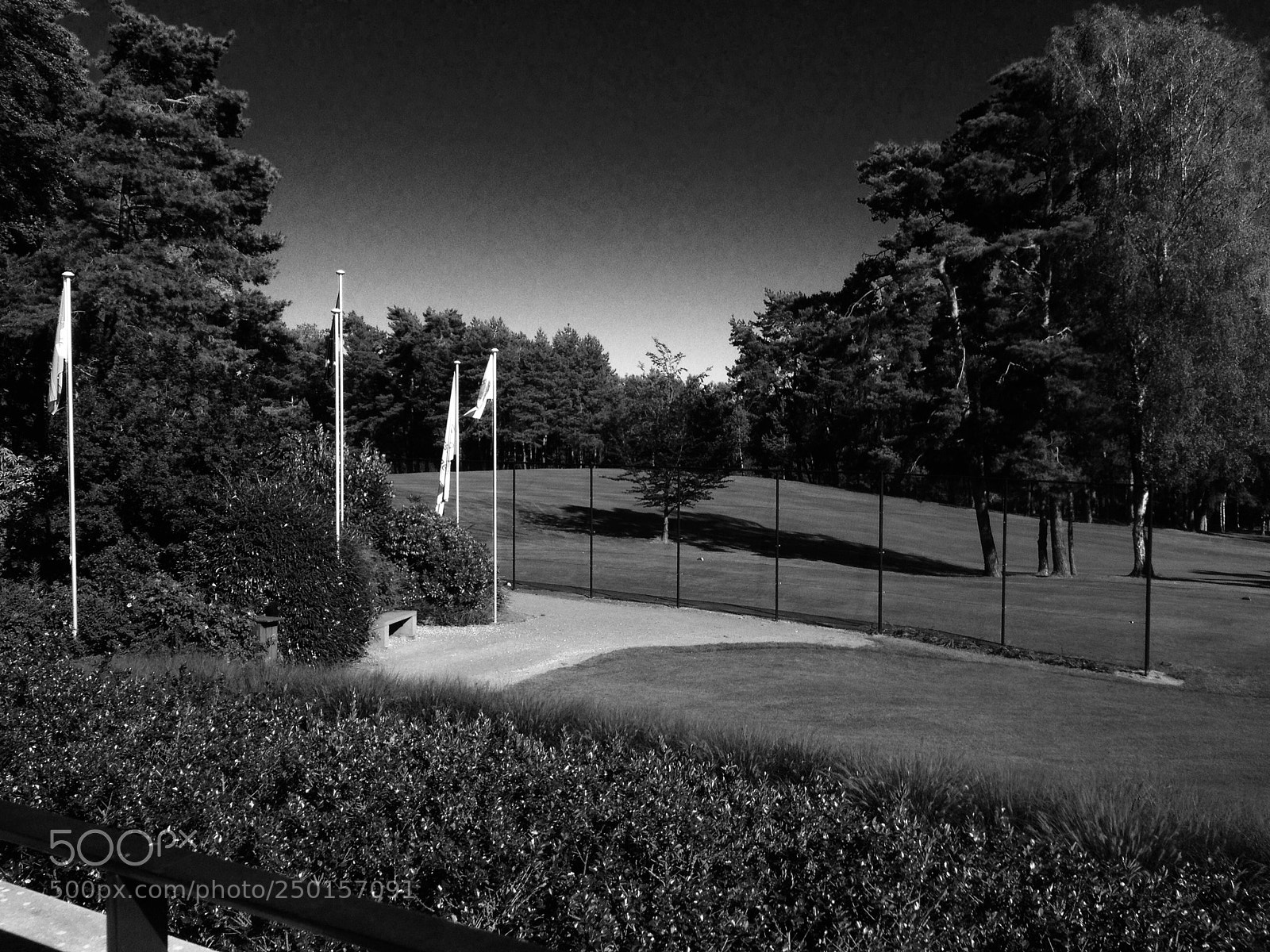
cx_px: 635
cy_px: 476
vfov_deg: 40.7
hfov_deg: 52.6
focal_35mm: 35
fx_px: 1284
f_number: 2.4
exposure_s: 1/1284
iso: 50
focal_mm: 4.28
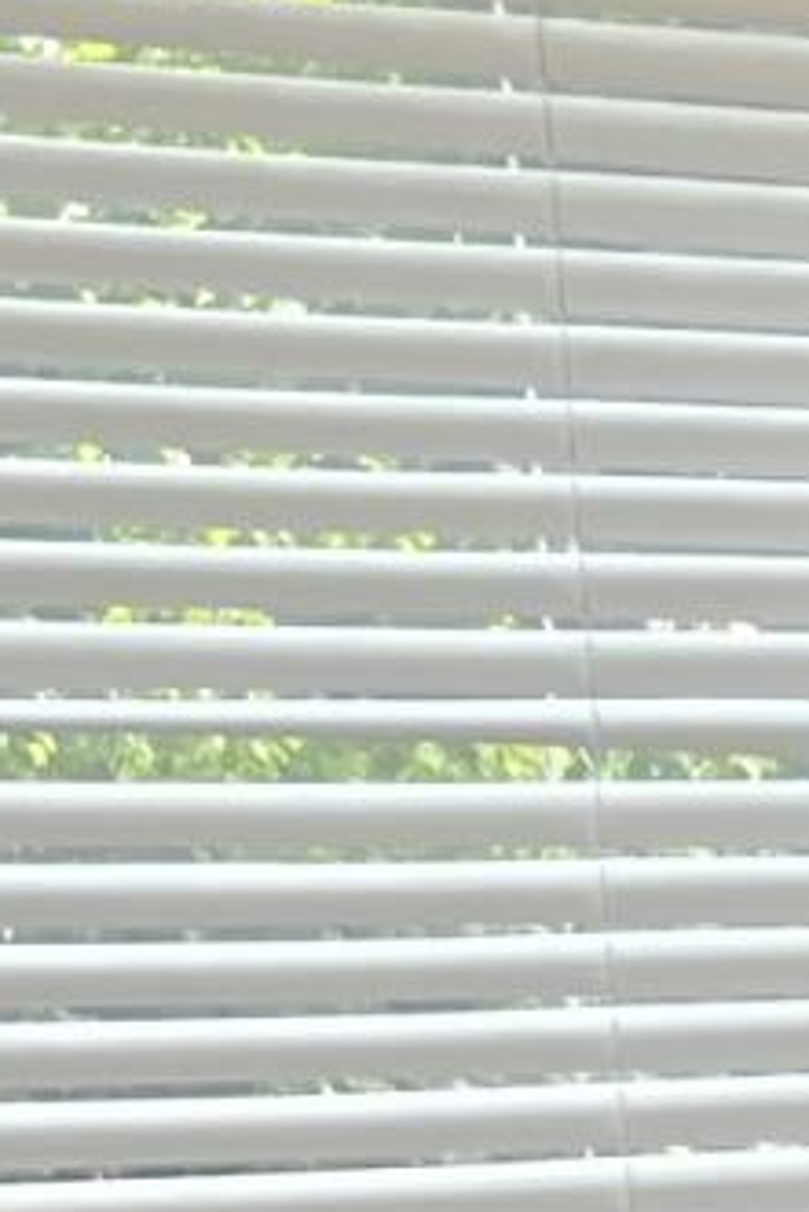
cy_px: 2083
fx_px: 8249
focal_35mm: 245
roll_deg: +3.0
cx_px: 3280
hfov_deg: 5.0
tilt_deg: -7.2
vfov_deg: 8.1
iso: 64
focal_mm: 5.7
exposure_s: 1/120
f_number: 1.5
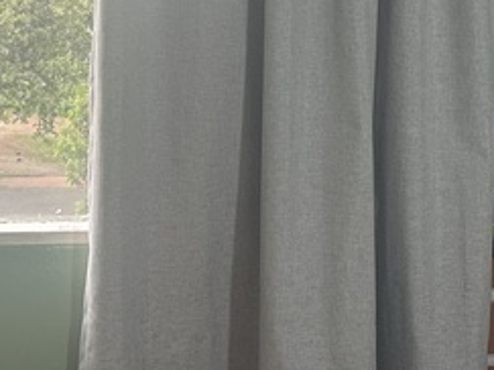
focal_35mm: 79
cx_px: 224
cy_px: -39
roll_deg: -1.3
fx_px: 1127
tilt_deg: -5.0
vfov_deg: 18.0
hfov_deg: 24.7
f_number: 1.78
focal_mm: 6.86
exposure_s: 1/121
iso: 125
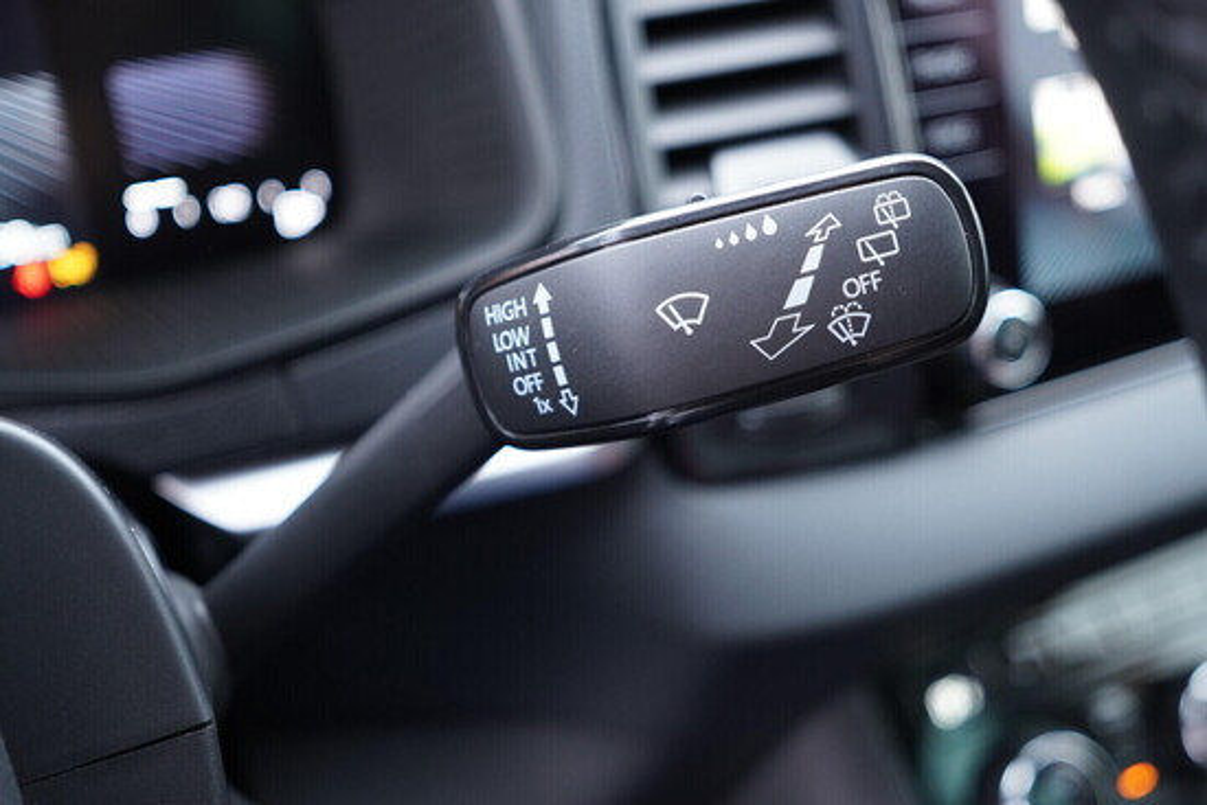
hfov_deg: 53.1
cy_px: 402
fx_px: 1207
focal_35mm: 36
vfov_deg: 36.9
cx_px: 604
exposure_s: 1/40
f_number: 2.8
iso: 640
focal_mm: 24
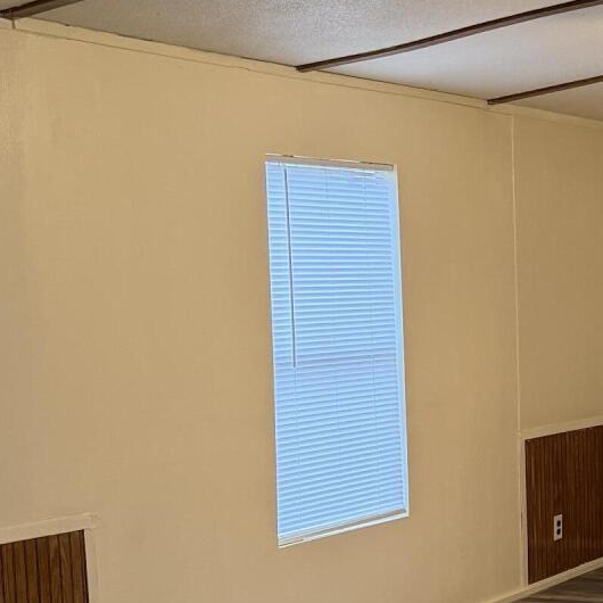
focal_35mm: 80
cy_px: 492
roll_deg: -0.1
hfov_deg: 20.0
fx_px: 1577
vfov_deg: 21.4
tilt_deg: -7.3
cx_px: 774
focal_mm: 6.76
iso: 320
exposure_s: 1/60
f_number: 1.78
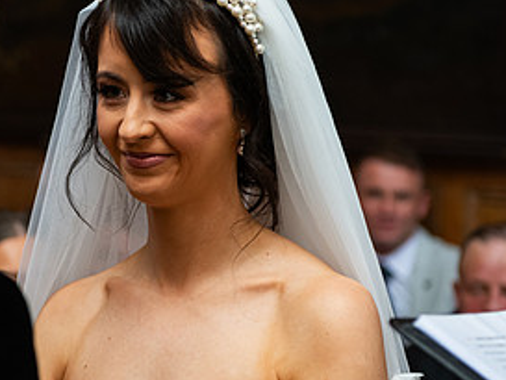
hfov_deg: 13.7
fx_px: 2091
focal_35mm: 143
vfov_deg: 10.4
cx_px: 100
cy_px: 207
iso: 800
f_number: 3.5
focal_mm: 70
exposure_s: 1/160
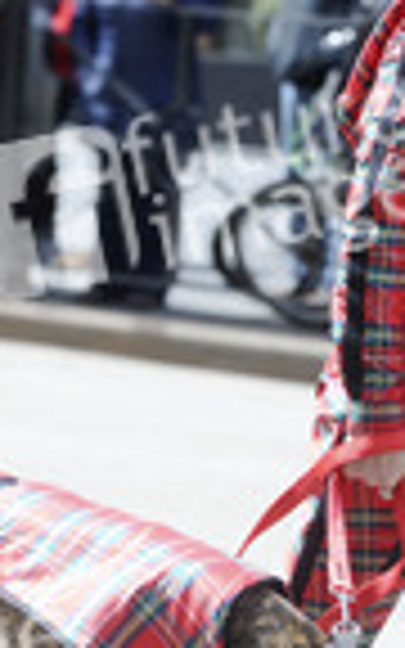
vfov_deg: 9.3
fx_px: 3991
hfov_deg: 5.8
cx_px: 331
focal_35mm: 226
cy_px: 418
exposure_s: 1/1250
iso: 400
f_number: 9
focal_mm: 80
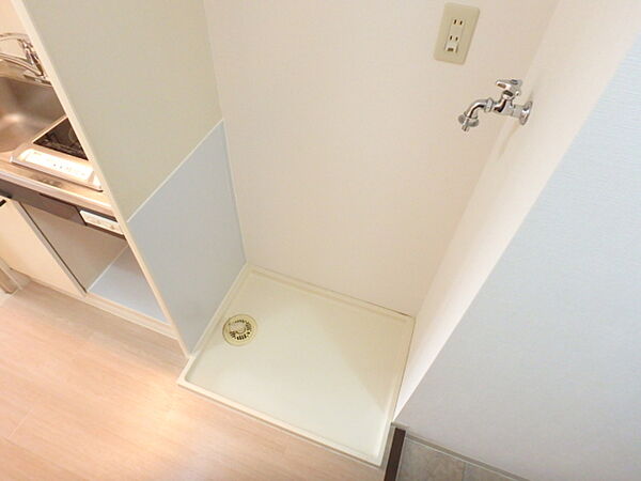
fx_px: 389
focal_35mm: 21
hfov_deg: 79.0
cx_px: 320
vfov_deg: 63.4
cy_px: 240
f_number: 3.5
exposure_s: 1/25
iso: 800
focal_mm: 3.7
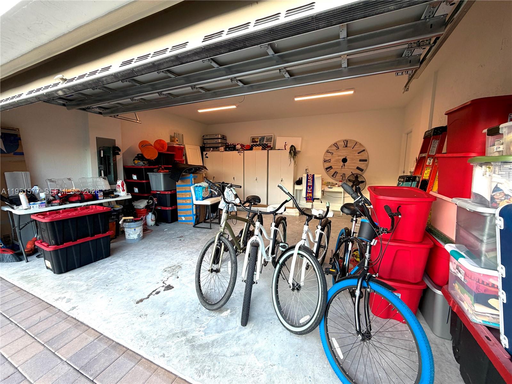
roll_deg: -0.7
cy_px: 192
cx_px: 256
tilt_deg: -6.4
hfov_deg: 102.1
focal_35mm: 14
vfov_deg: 85.7
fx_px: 207
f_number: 2.2
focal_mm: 2.22
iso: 125
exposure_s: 1/120
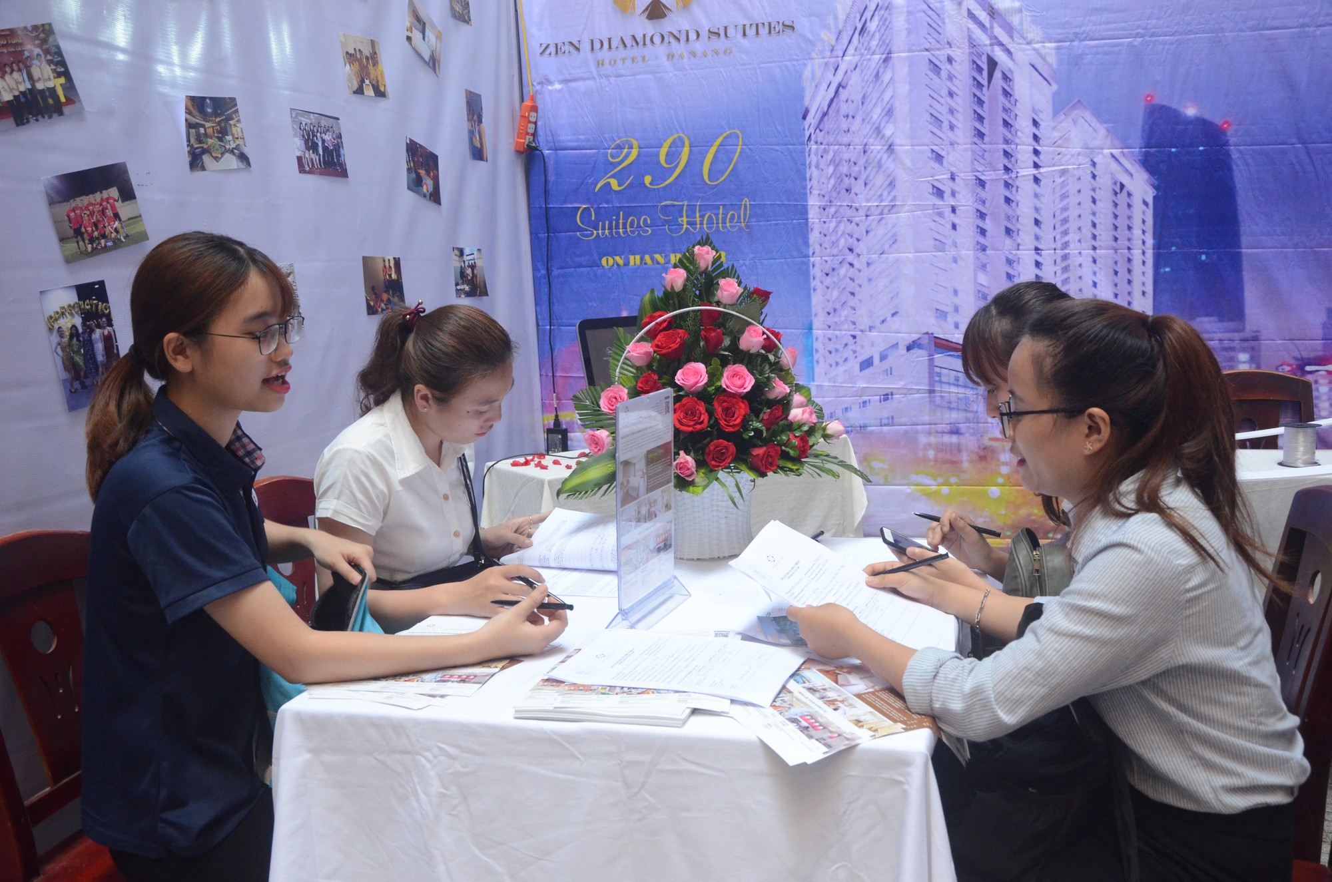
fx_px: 1219
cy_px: 441
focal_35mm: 33
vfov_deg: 39.8
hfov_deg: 57.3
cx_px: 666
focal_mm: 22
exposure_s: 1/250
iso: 2000
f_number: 5
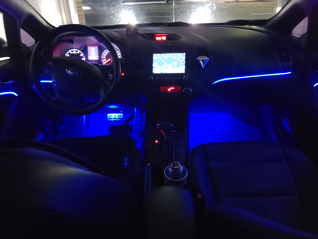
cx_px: 159
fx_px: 239
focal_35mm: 26
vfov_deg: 53.1
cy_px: 120
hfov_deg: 67.3
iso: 2500
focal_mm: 5.4
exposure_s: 1/10
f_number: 1.8
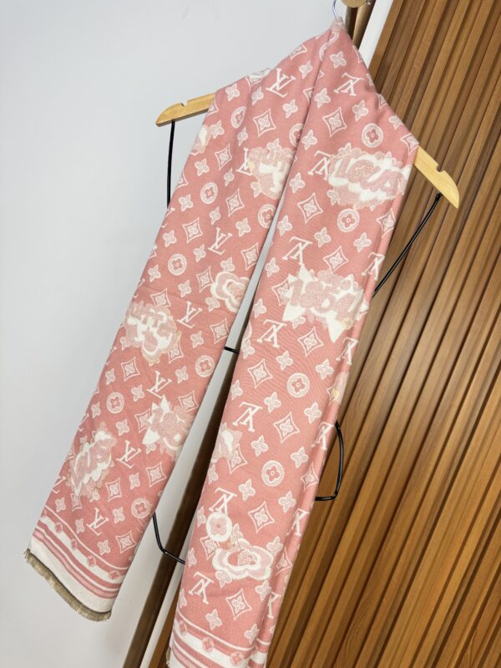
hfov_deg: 56.8
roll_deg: -19.8
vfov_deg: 71.6
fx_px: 463
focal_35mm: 24
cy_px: 334
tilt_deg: -5.3
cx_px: 250
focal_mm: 6.76
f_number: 1.78
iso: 64
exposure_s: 1/120
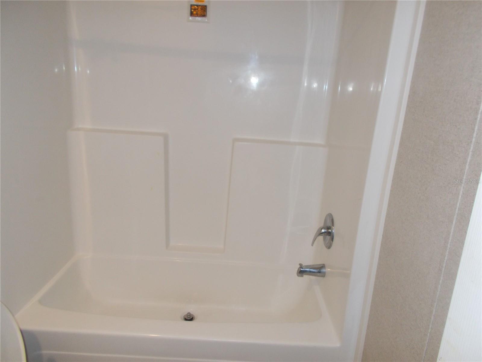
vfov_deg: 53.1
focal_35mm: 26
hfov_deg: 67.3
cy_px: 181
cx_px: 241
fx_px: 362
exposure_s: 1/25
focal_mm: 4.6
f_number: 3.2
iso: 200
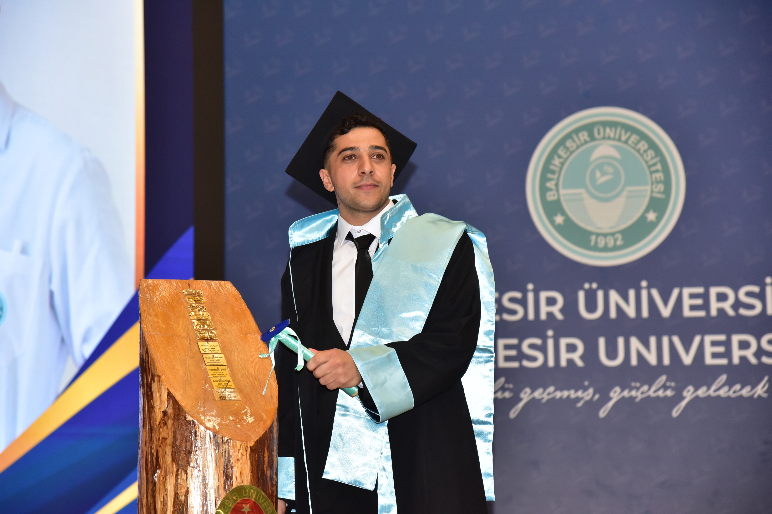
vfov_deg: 14.4
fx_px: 2037
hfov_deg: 21.5
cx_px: 386
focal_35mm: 95
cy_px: 257
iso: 2800
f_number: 5.6
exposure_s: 1/200
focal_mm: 95
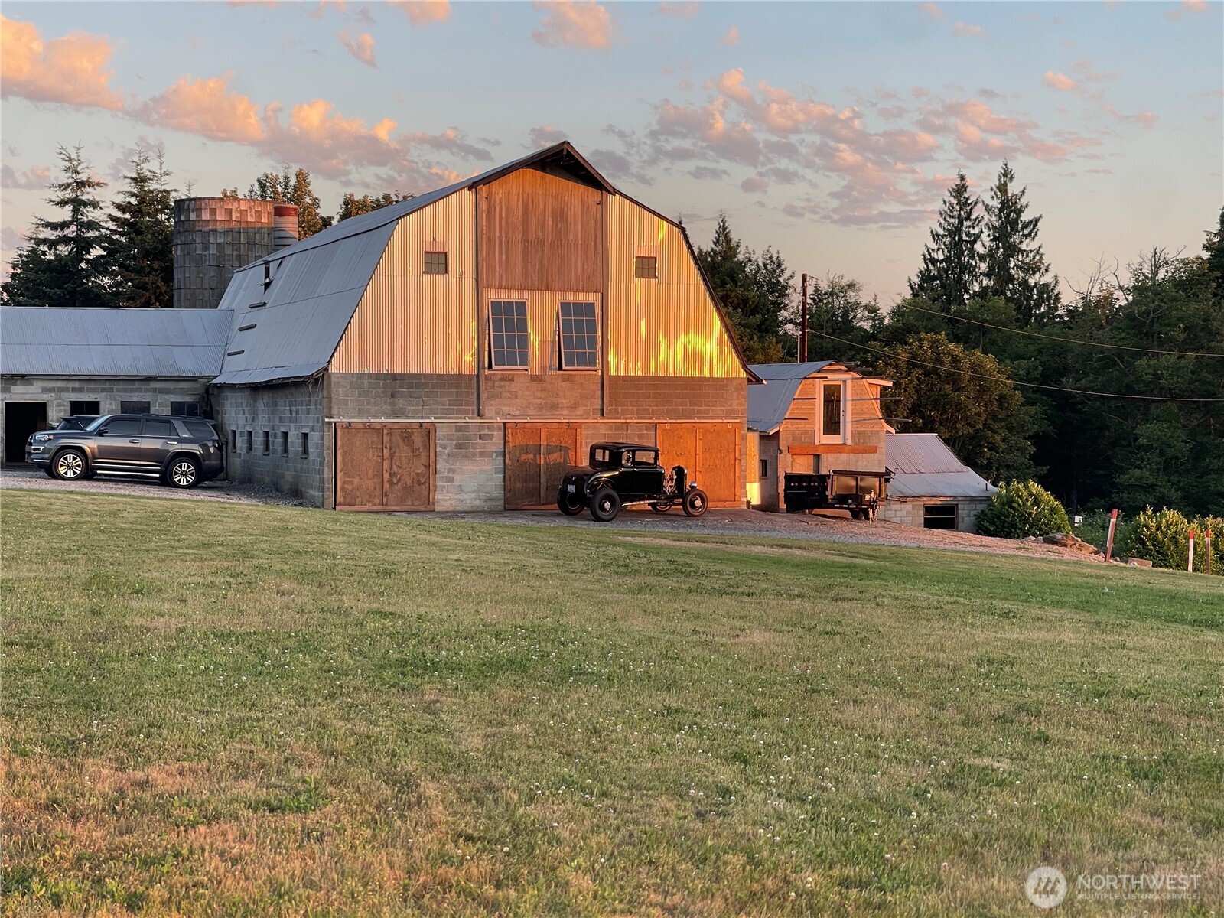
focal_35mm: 64
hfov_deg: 30.3
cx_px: 612
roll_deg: +0.4
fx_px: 2263
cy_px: 459
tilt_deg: -4.1
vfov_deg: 22.9
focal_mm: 7.5
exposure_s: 1/121
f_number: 2.2
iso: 32
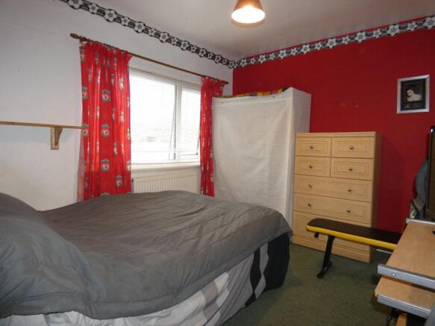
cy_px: 163
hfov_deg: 81.8
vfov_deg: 66.0
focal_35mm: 20
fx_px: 251
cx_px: 218
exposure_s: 1/60
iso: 250
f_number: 2.8
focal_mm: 3.6
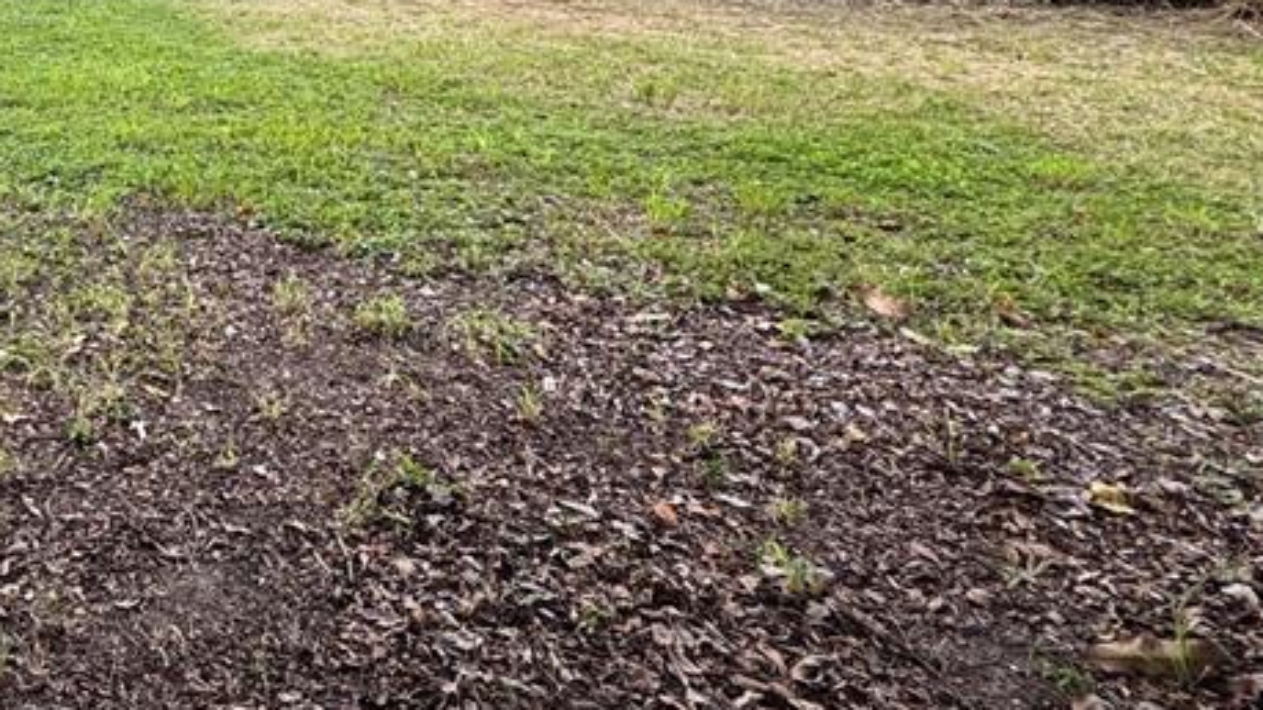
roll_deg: +0.3
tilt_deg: -9.3
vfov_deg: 31.6
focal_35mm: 34
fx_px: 1138
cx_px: -72
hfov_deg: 45.9
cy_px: -25
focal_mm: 2.22
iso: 40
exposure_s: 1/126
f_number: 2.2
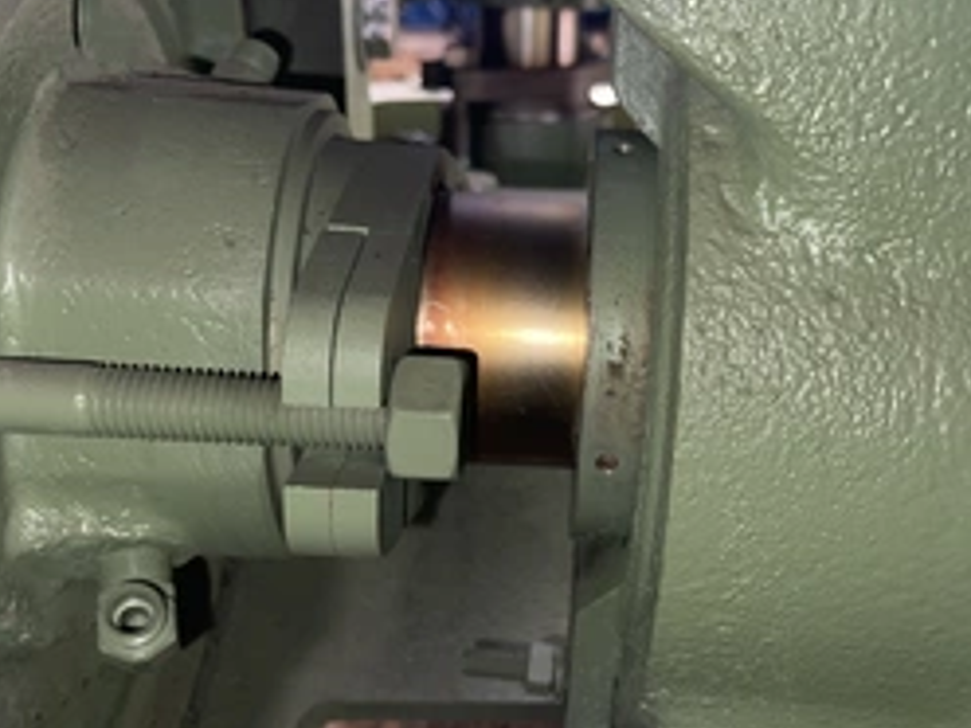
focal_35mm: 42
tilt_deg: -23.4
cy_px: 384
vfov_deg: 34.3
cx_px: 626
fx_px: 1178
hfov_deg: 44.3
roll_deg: -4.0
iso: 40
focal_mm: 5.1
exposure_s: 1/68
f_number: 1.6
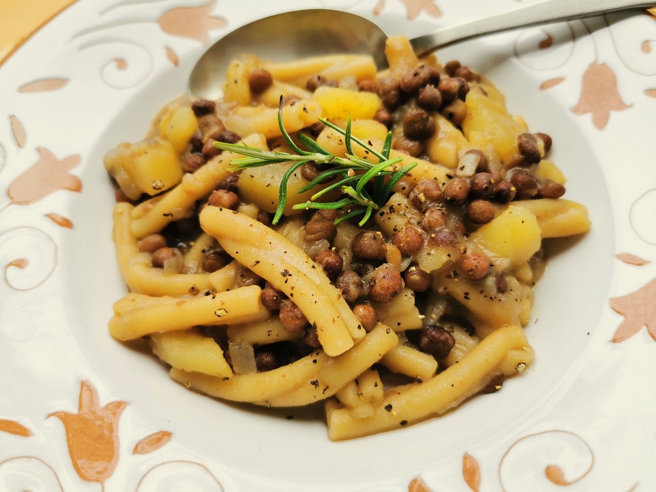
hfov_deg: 65.3
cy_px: 246
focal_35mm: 27
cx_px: 328
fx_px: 512
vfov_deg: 51.4
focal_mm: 5.56
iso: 64
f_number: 1.6
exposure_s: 1/120
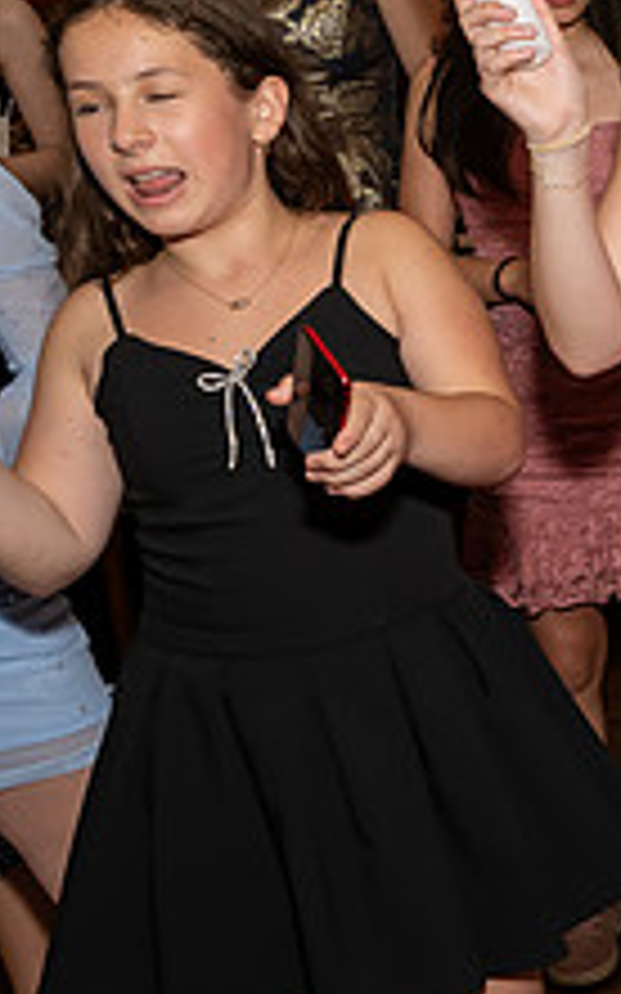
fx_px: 2195
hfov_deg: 12.8
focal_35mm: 81
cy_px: 393
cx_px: 1446
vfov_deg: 25.5
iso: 640
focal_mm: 24
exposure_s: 1/250
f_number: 8
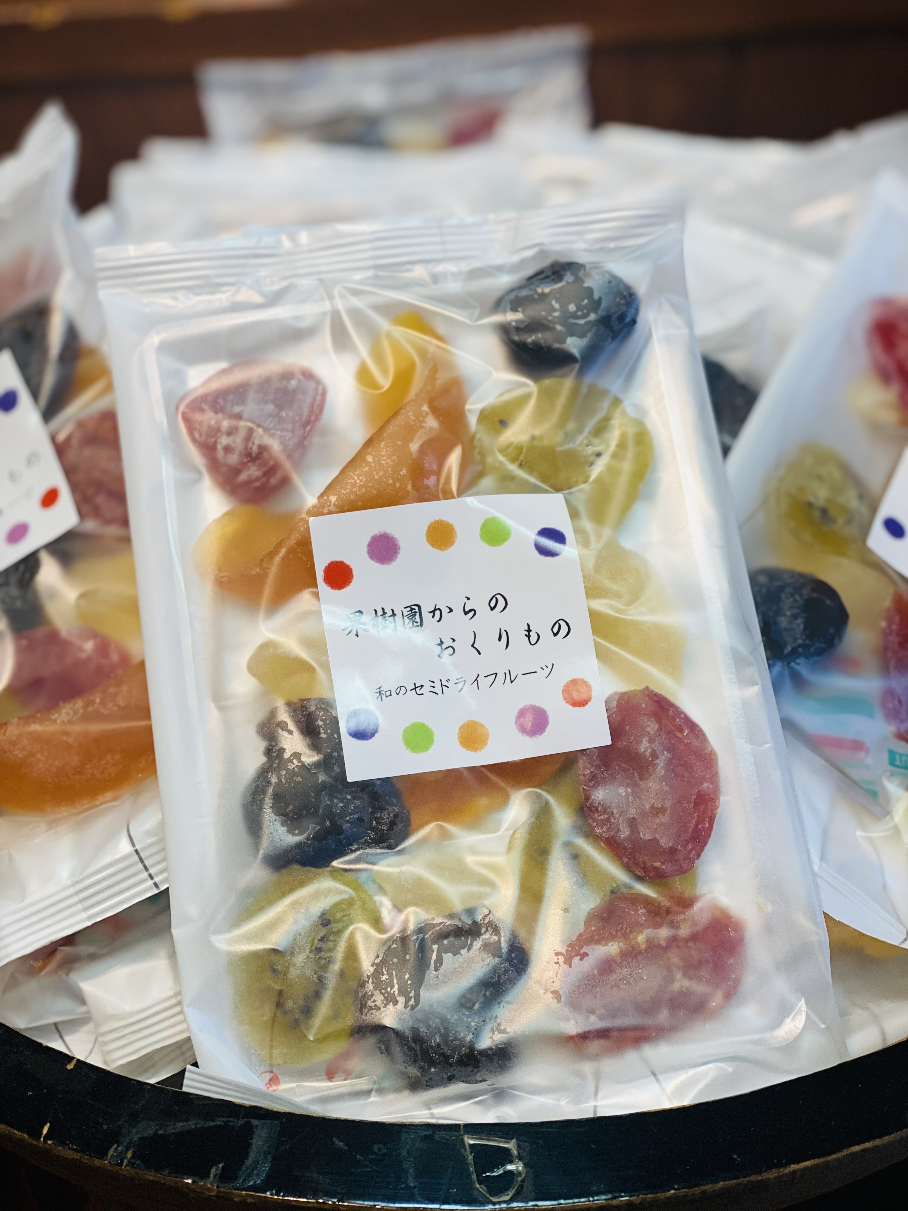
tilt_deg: -34.3
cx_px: 454
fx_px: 1819
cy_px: 606
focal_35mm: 52
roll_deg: +1.6
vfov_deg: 36.8
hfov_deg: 28.0
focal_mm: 6
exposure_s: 1/100
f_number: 2
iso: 100
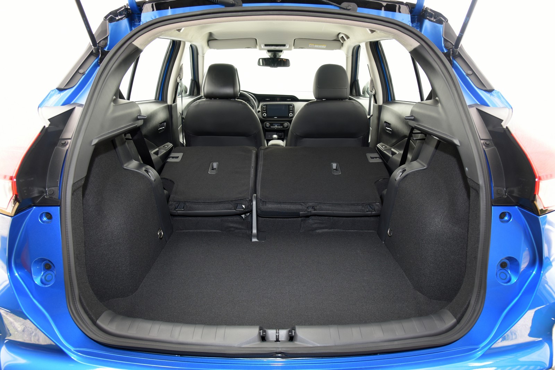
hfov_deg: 73.7
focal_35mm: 24
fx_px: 370
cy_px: 185
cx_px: 278
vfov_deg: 53.2
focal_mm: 24
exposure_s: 1/80
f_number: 5.6
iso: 400
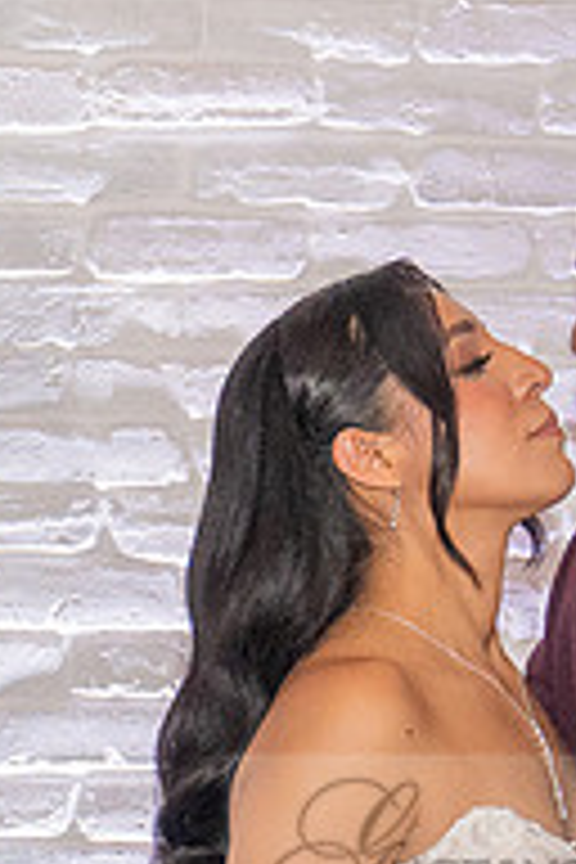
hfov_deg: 5.3
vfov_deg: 8.1
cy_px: 1374
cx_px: -911
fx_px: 5952
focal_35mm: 248
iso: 800
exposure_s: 1/200
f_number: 3.5
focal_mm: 35
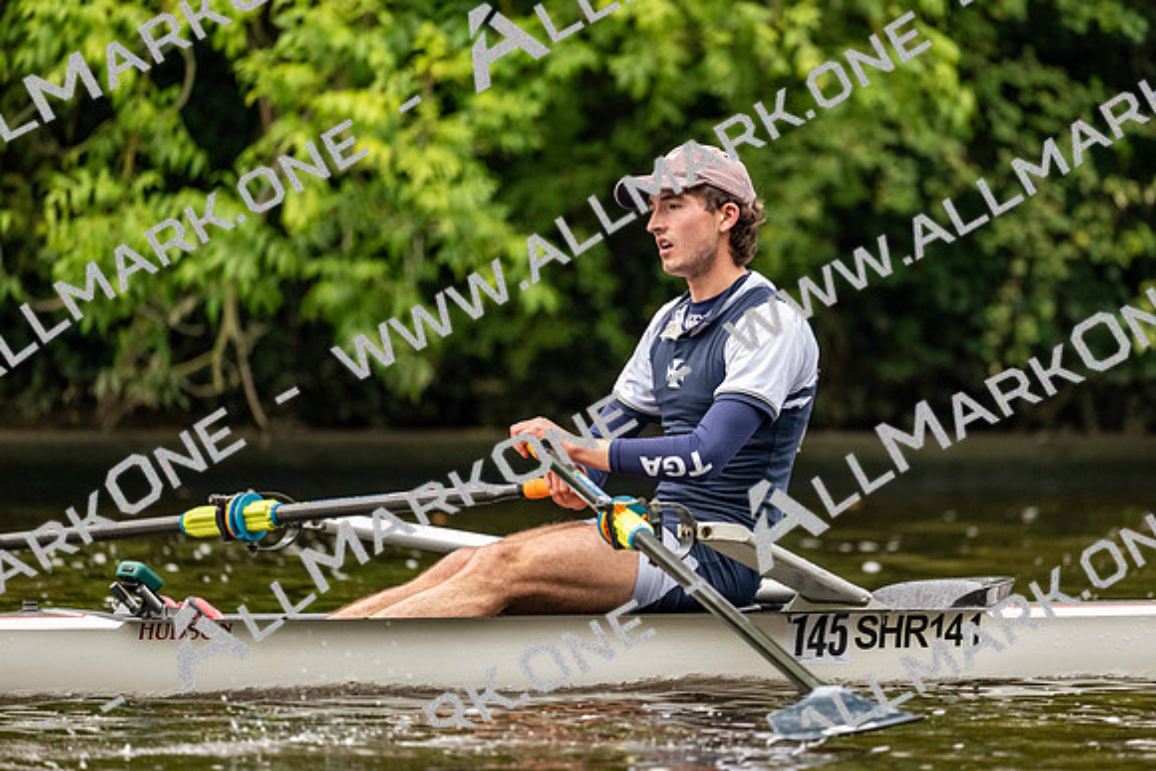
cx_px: 578
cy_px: 386
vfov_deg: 3.4
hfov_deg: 5.2
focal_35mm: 400
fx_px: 12847
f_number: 4.5
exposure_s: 1/2500
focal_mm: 400
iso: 2500
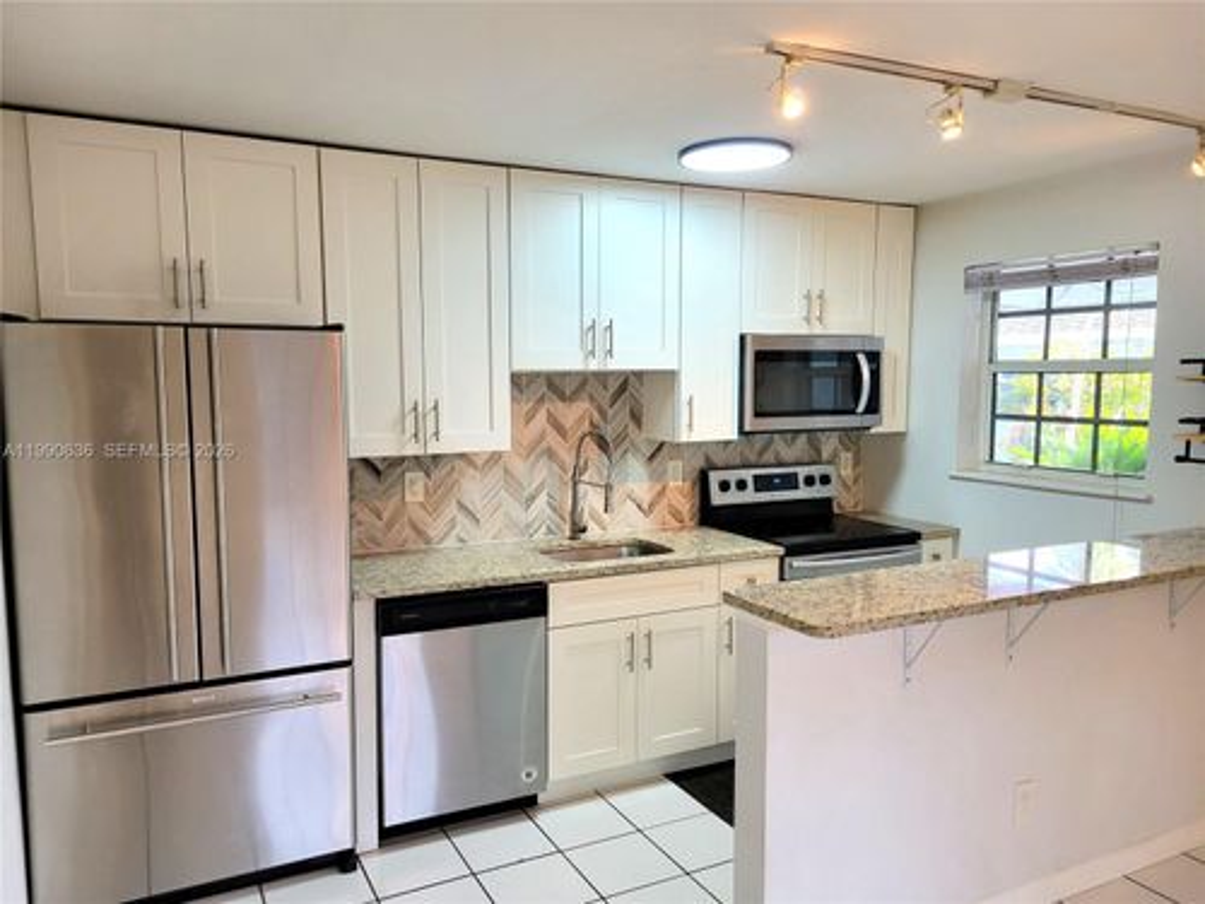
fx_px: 905
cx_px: 602
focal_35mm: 26
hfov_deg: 67.3
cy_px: 452
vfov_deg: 53.1
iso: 125
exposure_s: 1/120
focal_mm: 5.4
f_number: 1.8
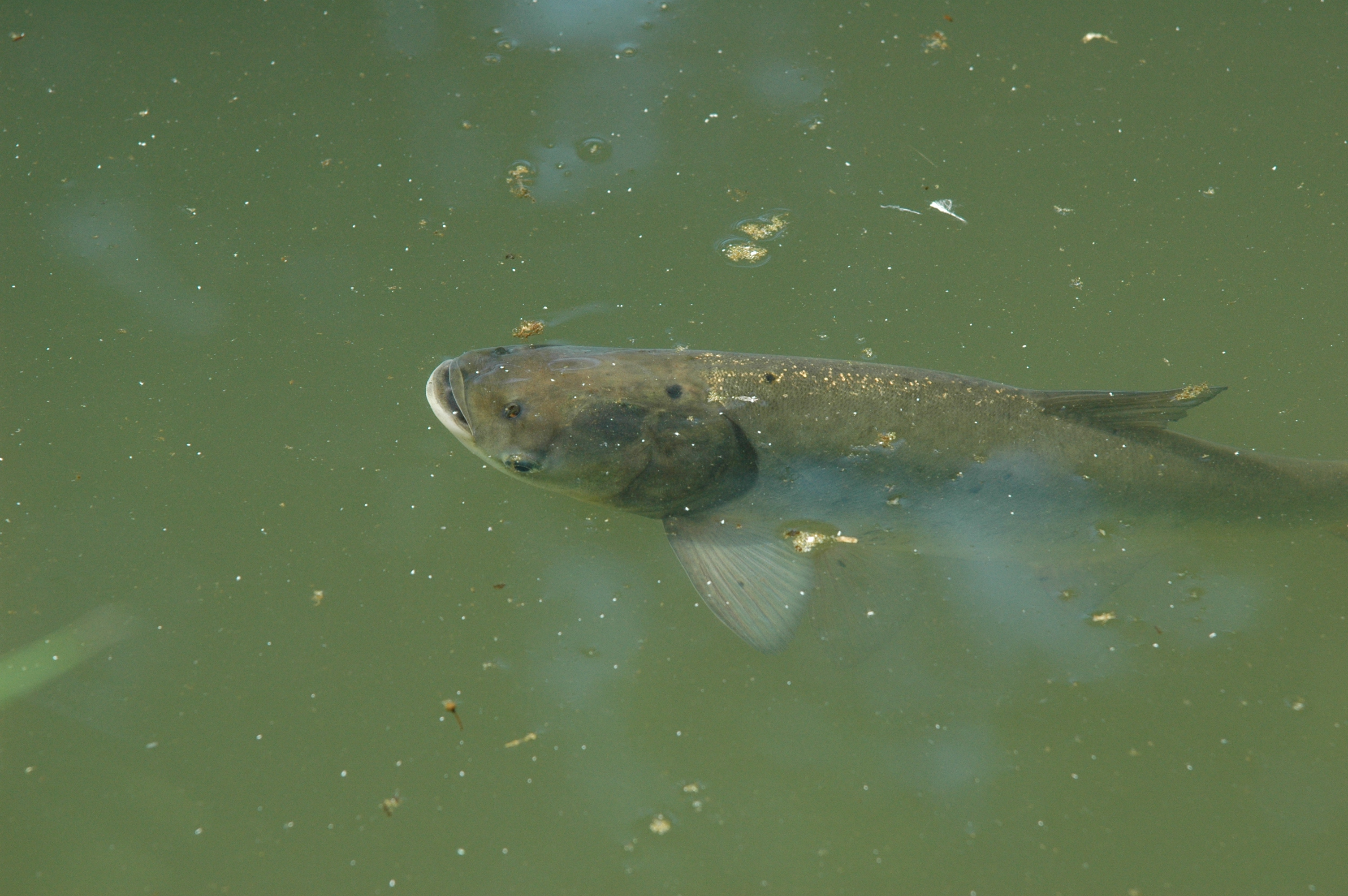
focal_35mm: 300
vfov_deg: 4.6
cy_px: 448
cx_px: 674
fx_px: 11223
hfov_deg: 6.9
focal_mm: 200
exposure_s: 1/320
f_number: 5.6
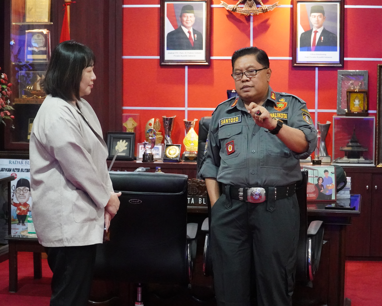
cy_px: 153
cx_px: 197
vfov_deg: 19.7
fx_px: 882
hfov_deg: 24.4
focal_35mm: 78
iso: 12800
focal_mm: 46
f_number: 5.6
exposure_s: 1/100
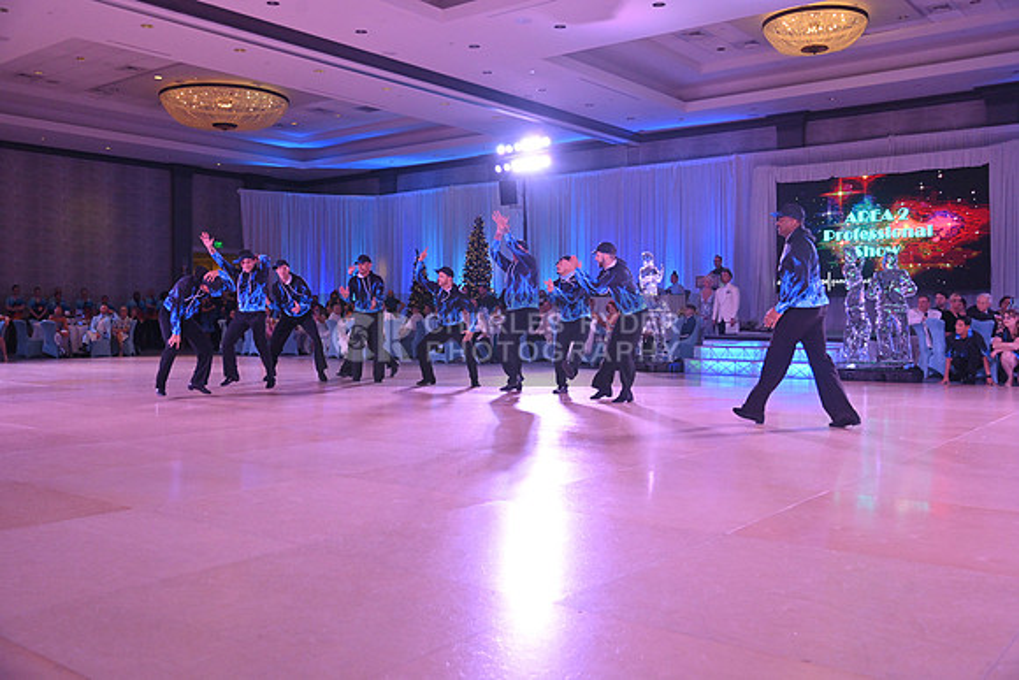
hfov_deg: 58.7
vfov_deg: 41.1
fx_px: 906
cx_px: 510
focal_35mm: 32
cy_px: 340
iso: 3200
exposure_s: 1/400
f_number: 5
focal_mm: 32
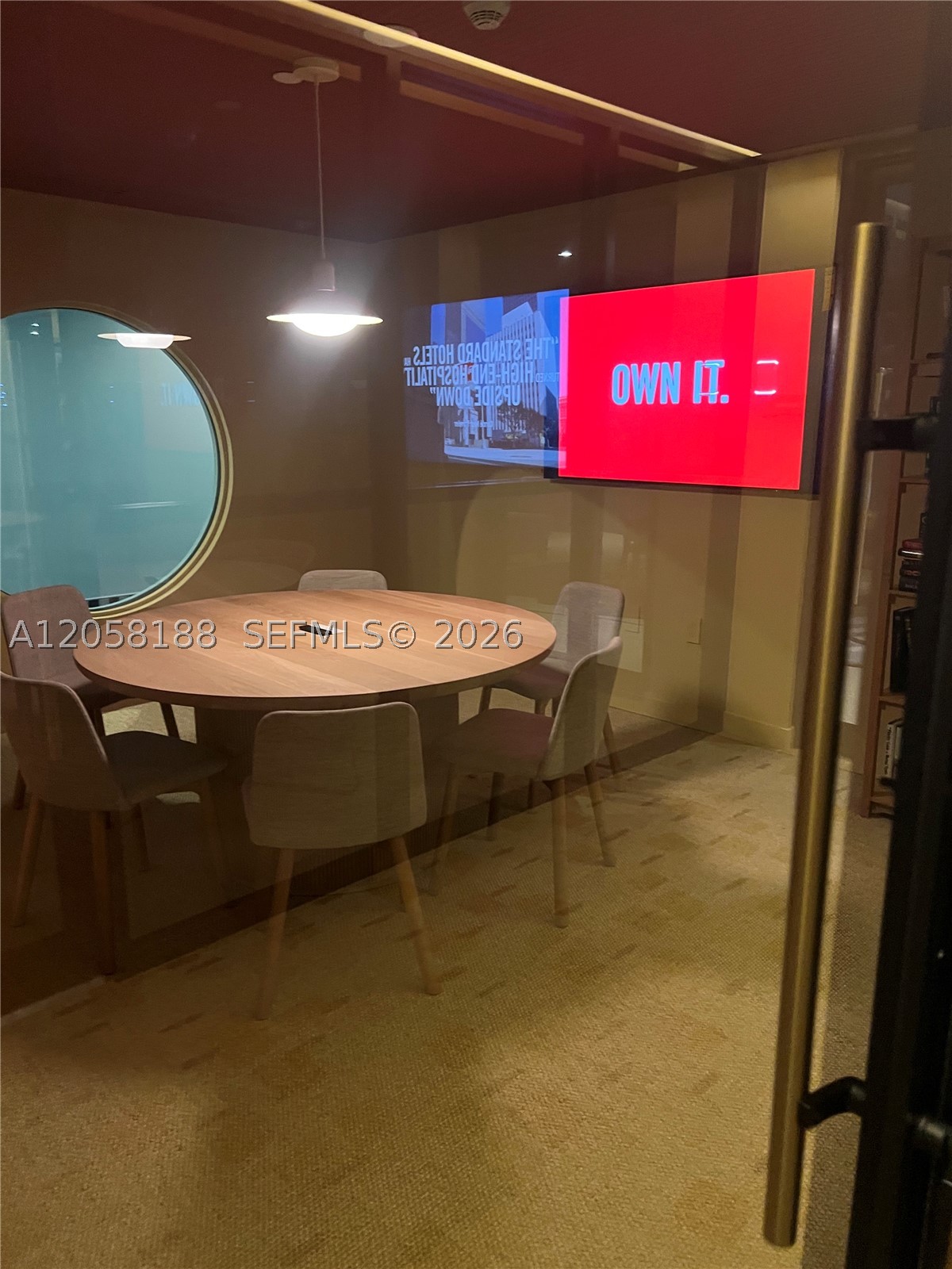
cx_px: 476
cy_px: 634
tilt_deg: -16.6
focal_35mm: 26
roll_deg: +0.4
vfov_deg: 67.3
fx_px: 953
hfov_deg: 53.1
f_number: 1.5
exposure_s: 1/30
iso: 640
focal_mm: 5.7
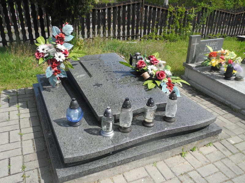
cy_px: 92
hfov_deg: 56.8
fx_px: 226
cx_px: 122
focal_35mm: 32
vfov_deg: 44.2
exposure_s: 1/1000
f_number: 3.2
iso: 100
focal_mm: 6.8
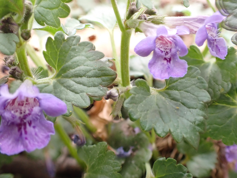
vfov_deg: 46.8
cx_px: 118
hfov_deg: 60.0
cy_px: 89
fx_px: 205
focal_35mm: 30
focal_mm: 5.4
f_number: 3.2
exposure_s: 1/125
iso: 500
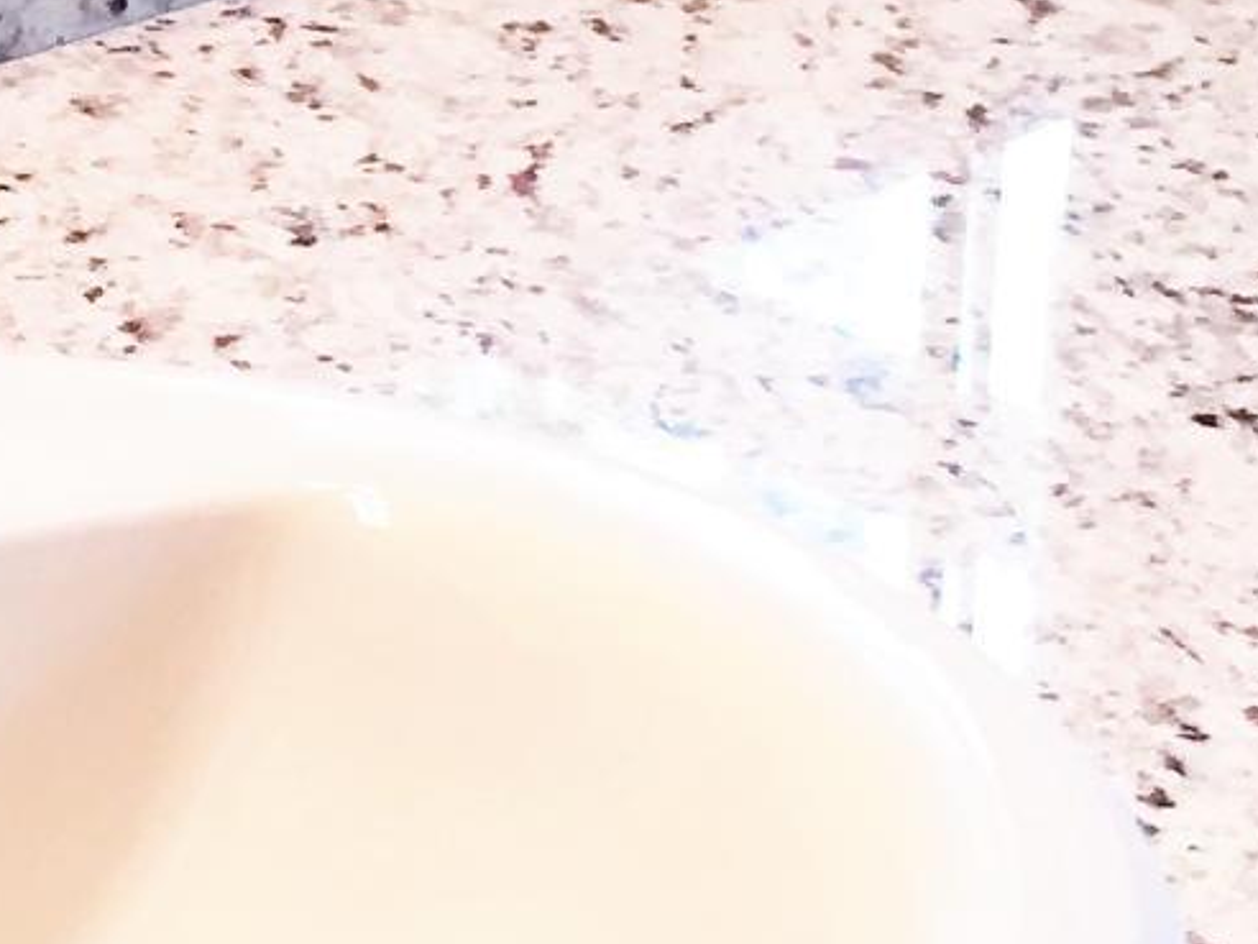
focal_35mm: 177
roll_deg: -1.9
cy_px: -182
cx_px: -291
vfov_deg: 8.3
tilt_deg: -15.5
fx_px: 6432
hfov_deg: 10.9
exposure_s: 1/15
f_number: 2.2
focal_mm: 4.15
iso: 25
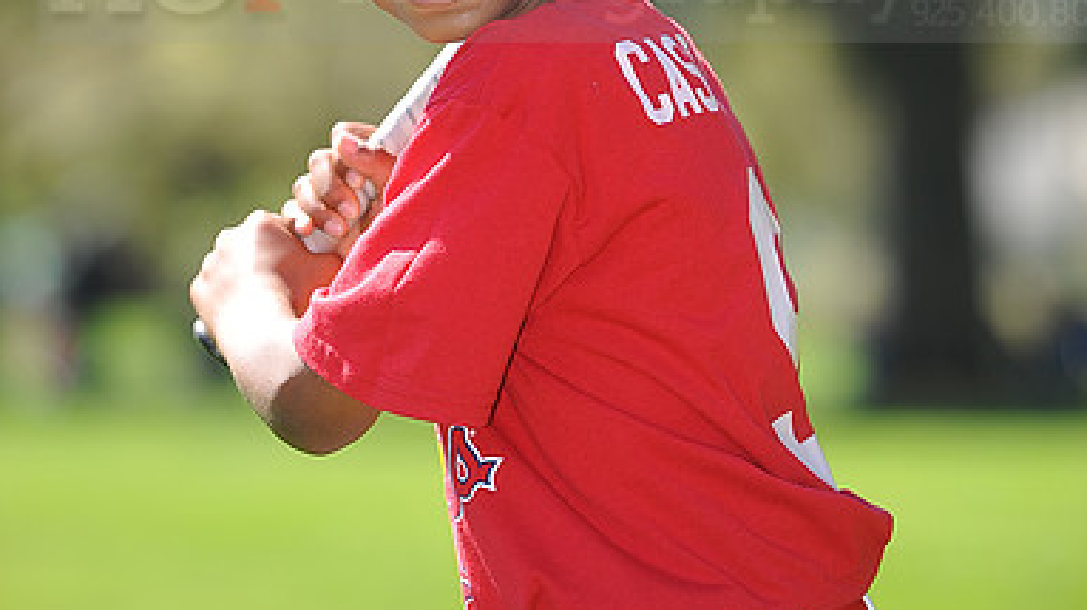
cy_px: -48
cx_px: 545
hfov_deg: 6.8
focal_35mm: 317
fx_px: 9132
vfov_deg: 3.8
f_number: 4.5
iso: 200
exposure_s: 1/500
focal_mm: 200
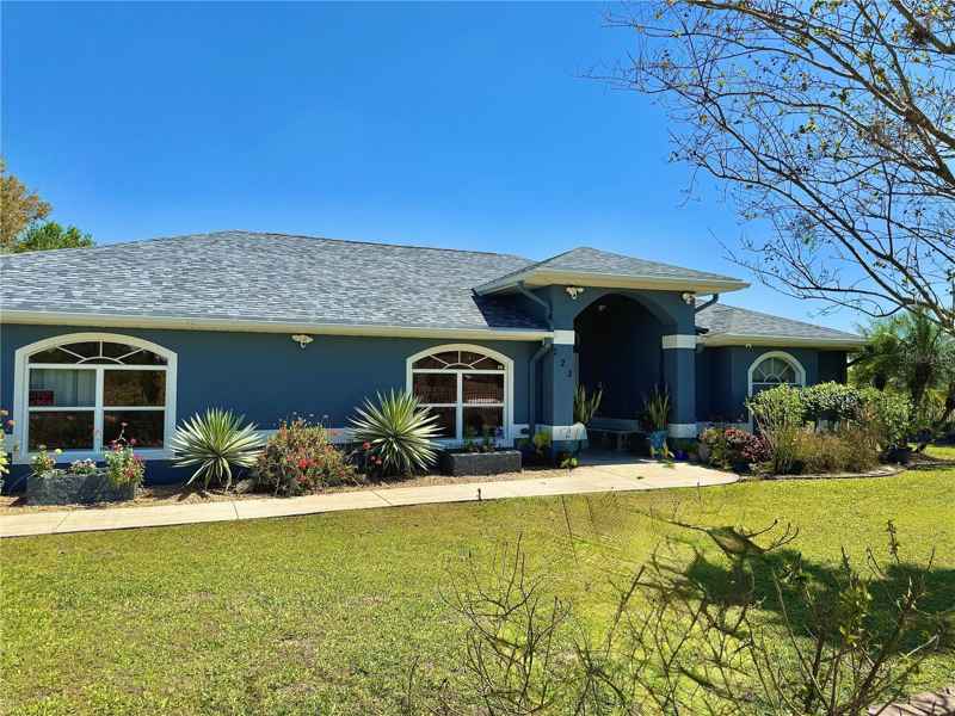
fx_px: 662
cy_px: 358
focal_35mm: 24
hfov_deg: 71.6
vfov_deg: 56.8
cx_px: 478
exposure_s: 1/4608
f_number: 1.78
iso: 80
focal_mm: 6.76
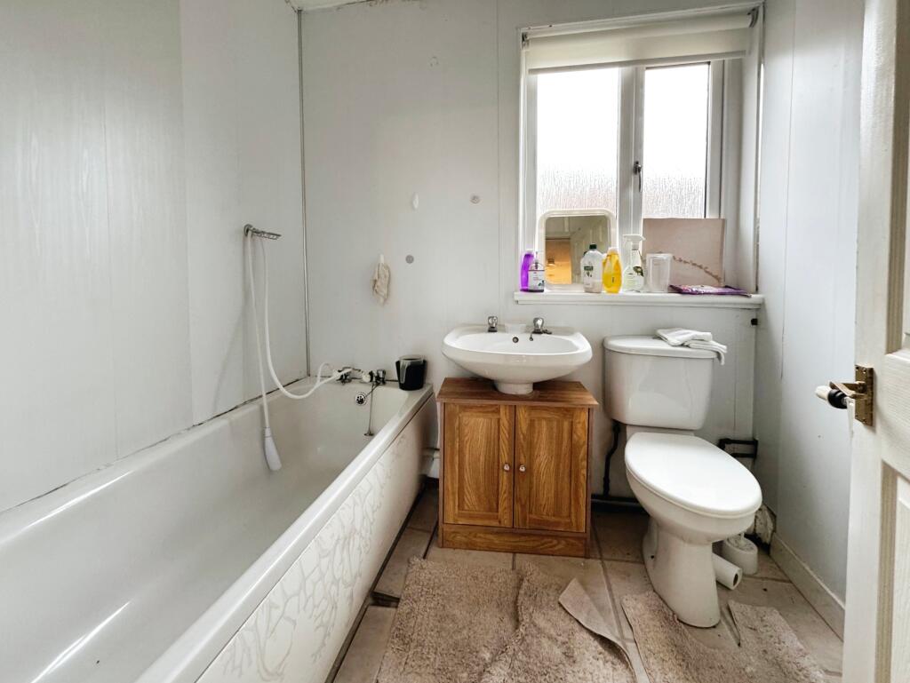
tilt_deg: -5.7
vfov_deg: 85.7
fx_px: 368
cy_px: 342
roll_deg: +0.3
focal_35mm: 14
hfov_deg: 102.0
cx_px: 455
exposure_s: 1/99
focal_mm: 2.22
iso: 250
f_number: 2.2
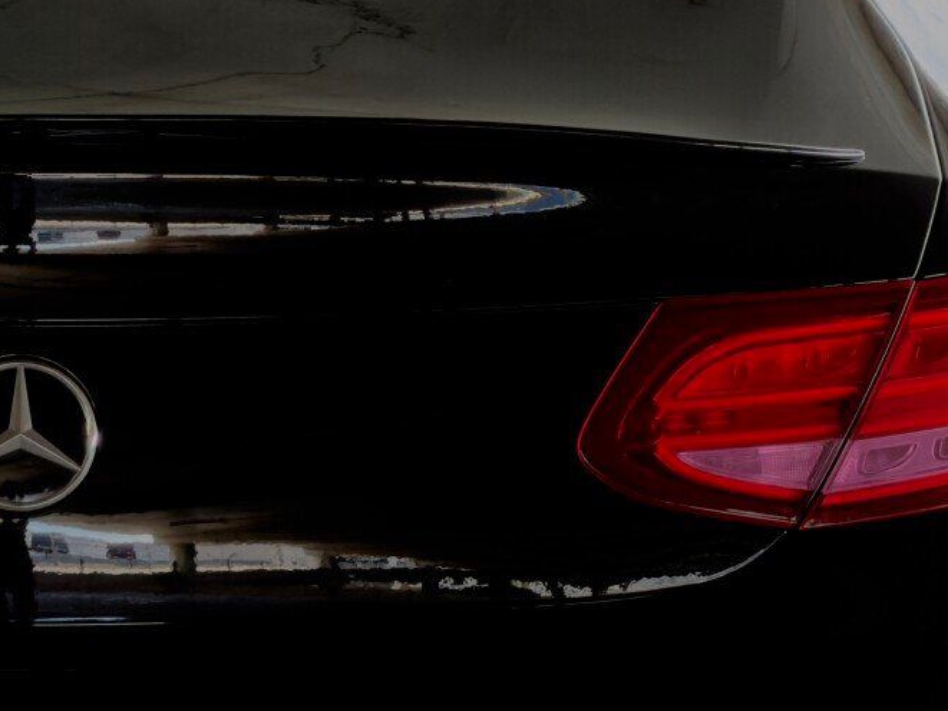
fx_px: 8080
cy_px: 272
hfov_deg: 6.7
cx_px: -6
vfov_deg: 5.0
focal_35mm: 295
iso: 400
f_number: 2.8
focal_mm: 16.89
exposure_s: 1/102
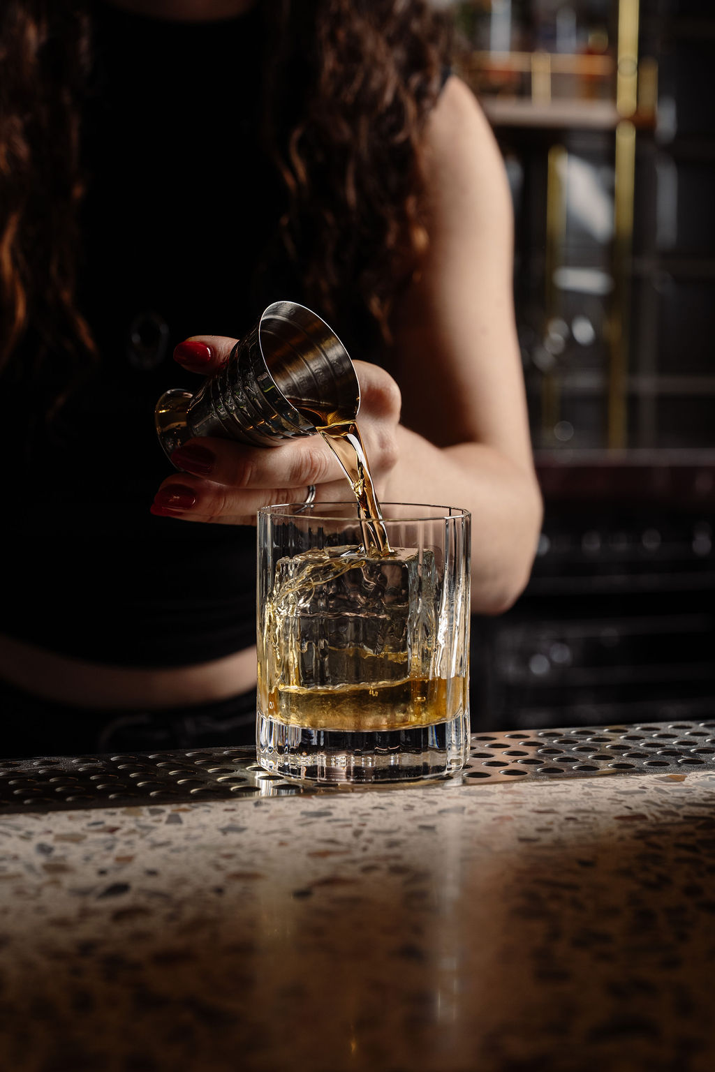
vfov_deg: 28.8
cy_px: 536
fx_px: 2085
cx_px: 358
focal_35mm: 70
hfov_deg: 19.5
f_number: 6.3
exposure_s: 1/200
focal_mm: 70
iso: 160
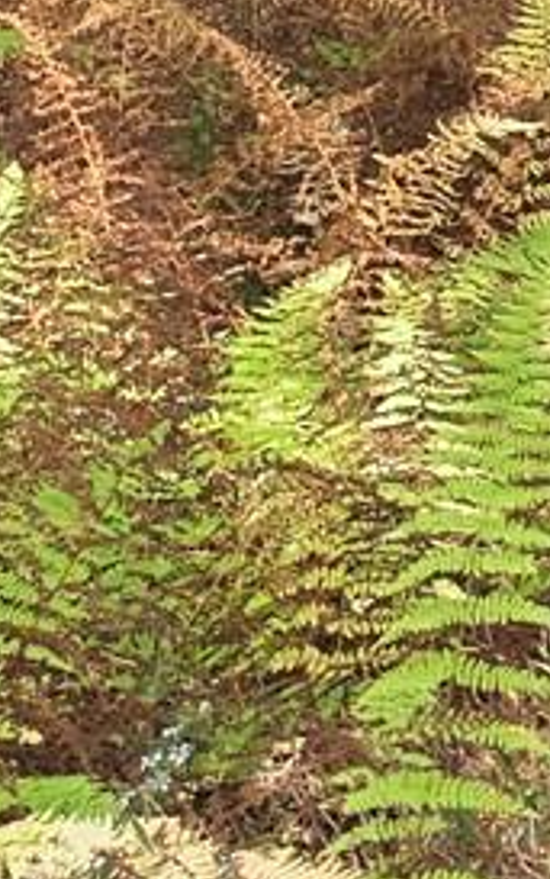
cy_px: -1104
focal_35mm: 183
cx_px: 2251
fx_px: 4382
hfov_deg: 6.0
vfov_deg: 10.2
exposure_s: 1/180
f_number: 1.4
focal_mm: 6.5
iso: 40
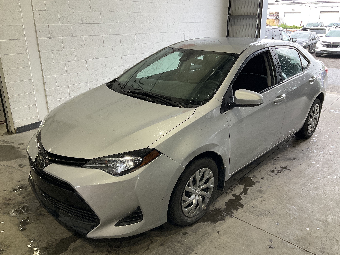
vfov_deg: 48.2
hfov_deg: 61.7
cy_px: 128
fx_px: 285
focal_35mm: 29
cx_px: 170
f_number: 1.8
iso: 40
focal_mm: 3
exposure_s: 1/120
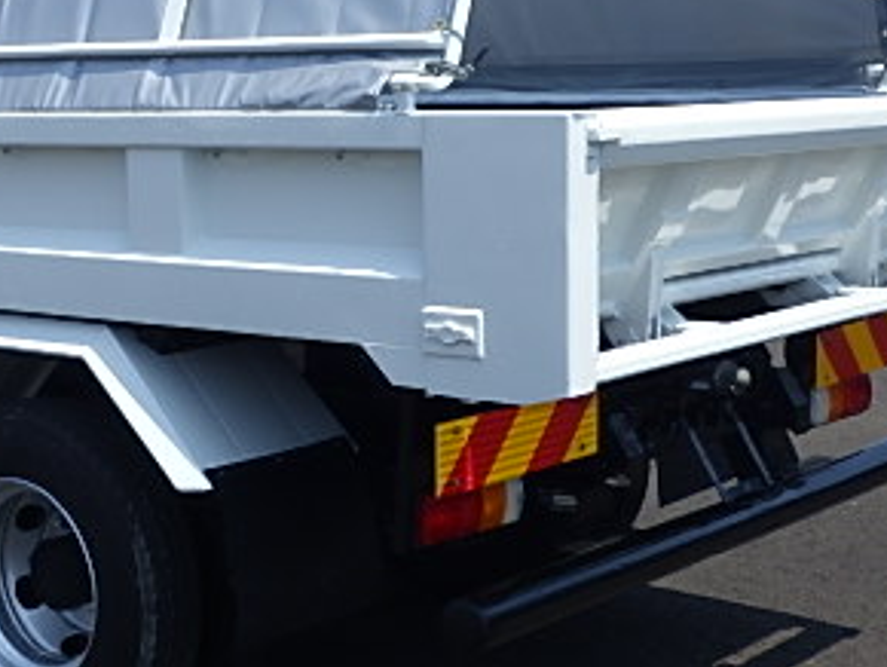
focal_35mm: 75
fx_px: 1923
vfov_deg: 19.6
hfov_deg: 25.2
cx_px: 101
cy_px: 202
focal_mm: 6.1
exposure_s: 1/640
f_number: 4.6
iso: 125
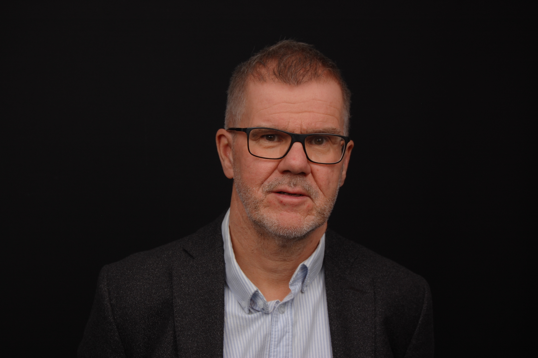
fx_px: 1008
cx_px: 269
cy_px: 179
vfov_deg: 20.1
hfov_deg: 29.9
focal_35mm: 68
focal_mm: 45
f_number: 8
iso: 200
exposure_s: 1/160
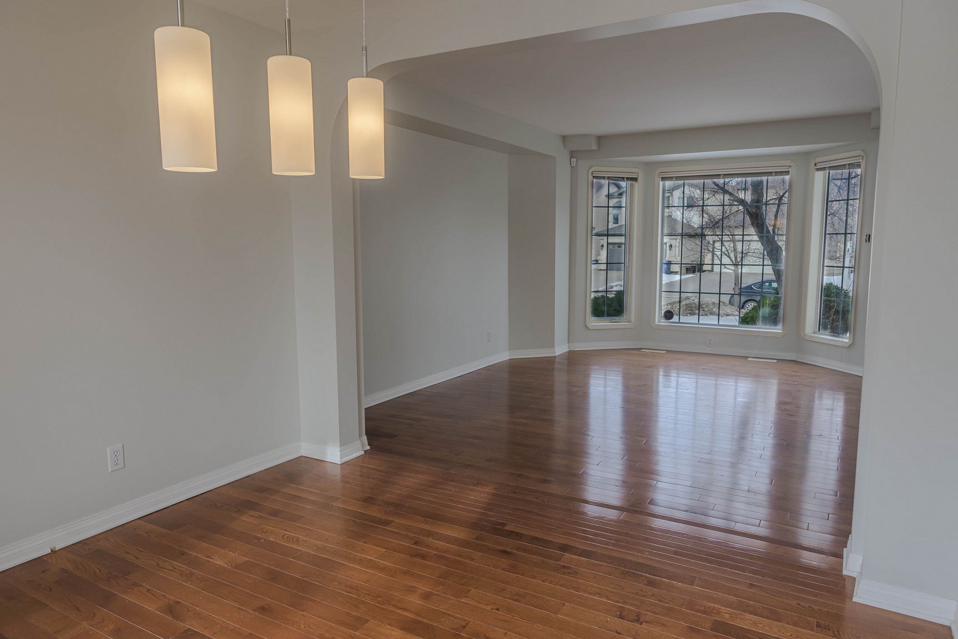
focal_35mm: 24
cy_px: 320
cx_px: 479
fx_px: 639
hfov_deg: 73.7
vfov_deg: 53.2
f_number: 8
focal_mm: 24
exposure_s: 1/800
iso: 320
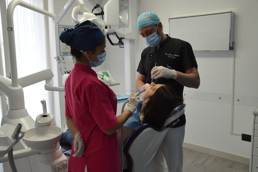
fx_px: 236
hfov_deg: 57.3
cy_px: 86
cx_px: 129
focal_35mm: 33
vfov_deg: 39.9
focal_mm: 22
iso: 400
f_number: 4.5
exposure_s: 1/80
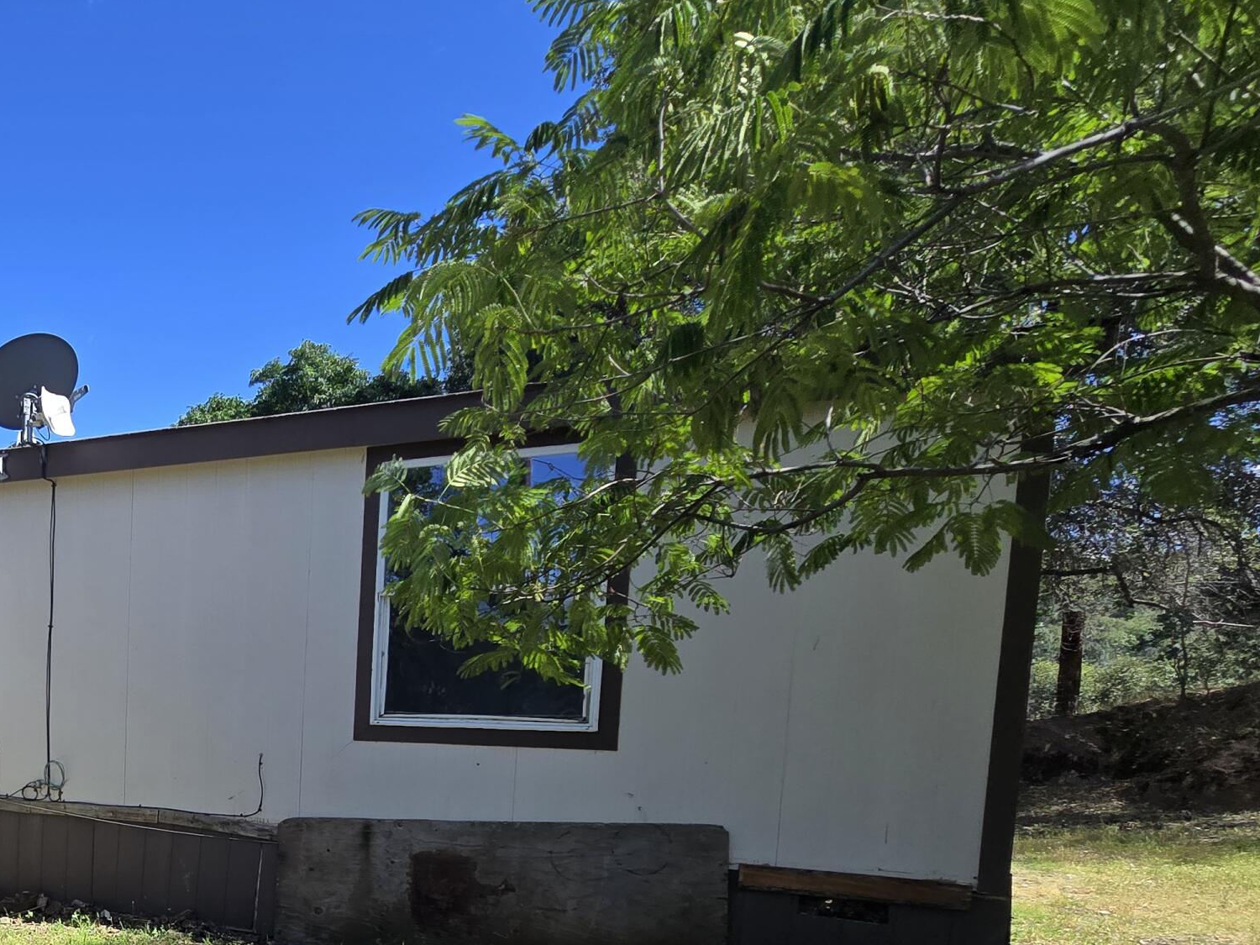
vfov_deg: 49.4
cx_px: 74
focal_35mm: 26
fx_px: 946
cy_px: 781
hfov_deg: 55.9
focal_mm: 2.2
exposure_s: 1/1167
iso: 50
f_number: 2.2
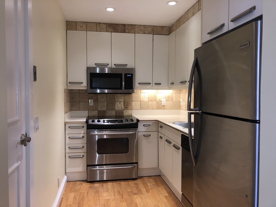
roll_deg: +0.5
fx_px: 223
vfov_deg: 49.7
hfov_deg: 63.4
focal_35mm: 28
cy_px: 104
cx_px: 138
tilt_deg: -1.8
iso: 25
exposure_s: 1/23
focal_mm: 3.99
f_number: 1.8
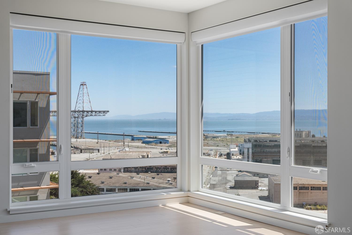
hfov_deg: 40.8
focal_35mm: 48
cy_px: 118
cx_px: 176
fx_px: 473
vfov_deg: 27.9
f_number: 8
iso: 640
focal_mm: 48.4
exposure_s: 1/160
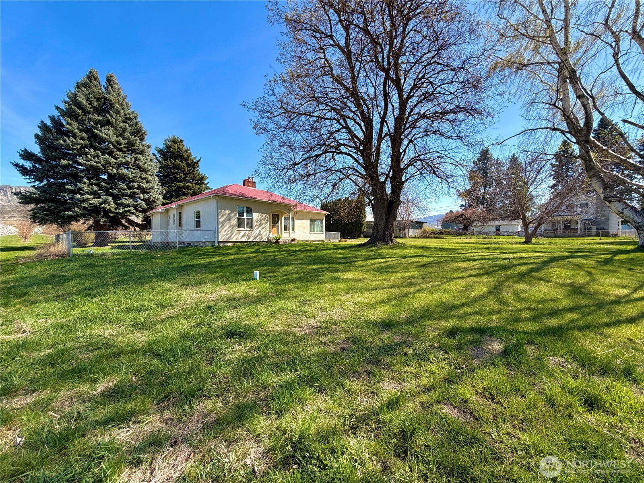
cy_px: 242
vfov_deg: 85.7
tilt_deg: +0.2
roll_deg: +0.8
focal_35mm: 14
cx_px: 322
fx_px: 260
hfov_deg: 102.1
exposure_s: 1/726
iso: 40
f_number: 2.2
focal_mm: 2.22
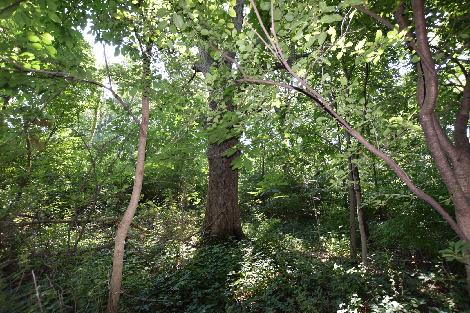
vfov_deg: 77.3
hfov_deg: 100.4
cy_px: 156
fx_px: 196
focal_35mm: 15
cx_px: 235
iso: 800
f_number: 5.6
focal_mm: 10
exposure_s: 1/125
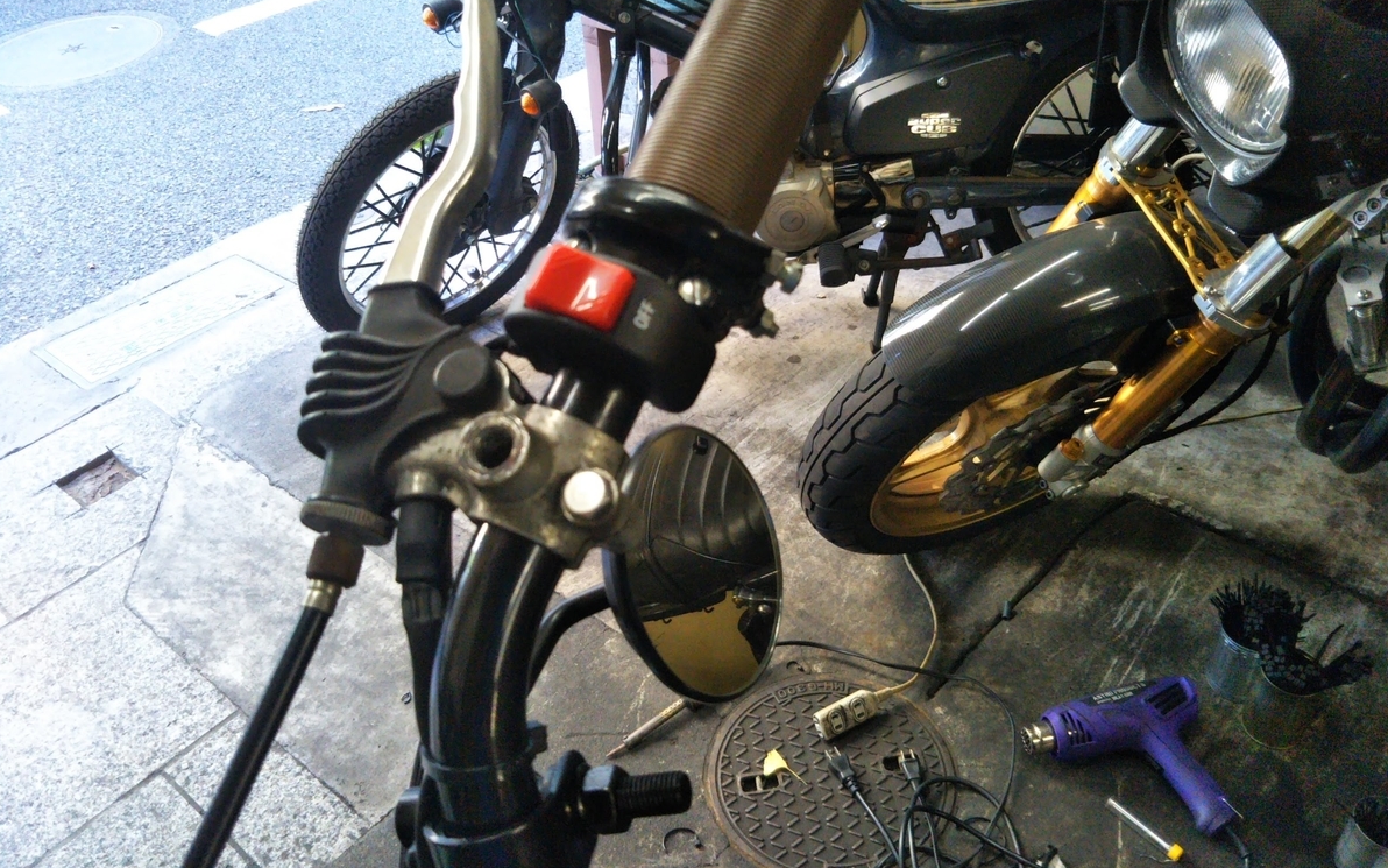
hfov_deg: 59.7
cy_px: 351
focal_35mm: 32
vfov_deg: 39.3
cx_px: 691
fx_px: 1210
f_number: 2.2
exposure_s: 1/46
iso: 195
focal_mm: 4
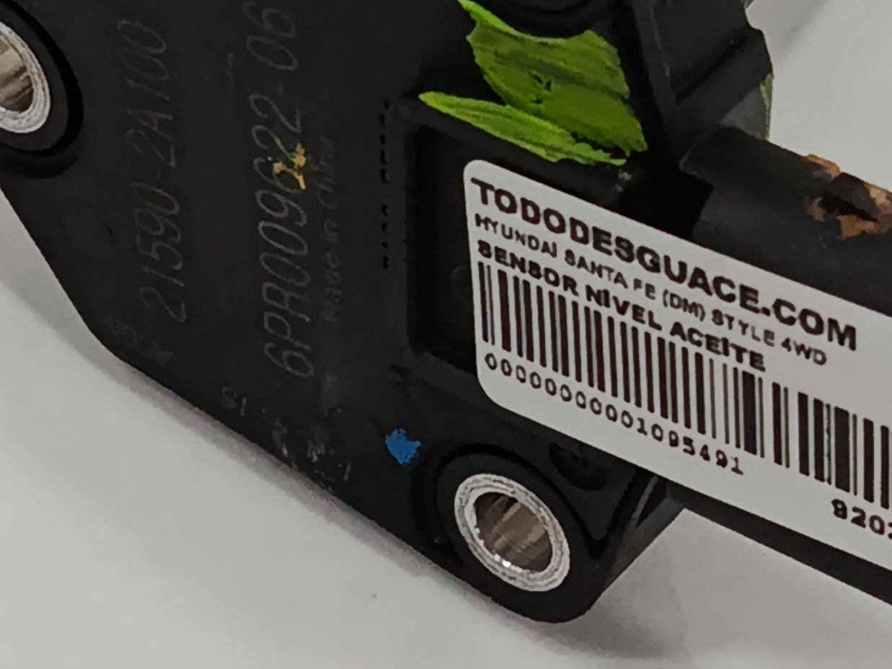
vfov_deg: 9.8
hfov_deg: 13.0
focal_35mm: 152
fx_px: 3917
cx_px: 565
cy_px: 202
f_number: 1.7
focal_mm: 5.24
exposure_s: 1/100
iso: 835
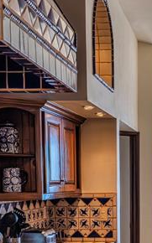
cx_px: 171
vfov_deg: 27.4
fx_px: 478
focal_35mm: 72
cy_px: 225
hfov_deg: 17.4
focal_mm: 20
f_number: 2.8
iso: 250
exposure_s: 1/500
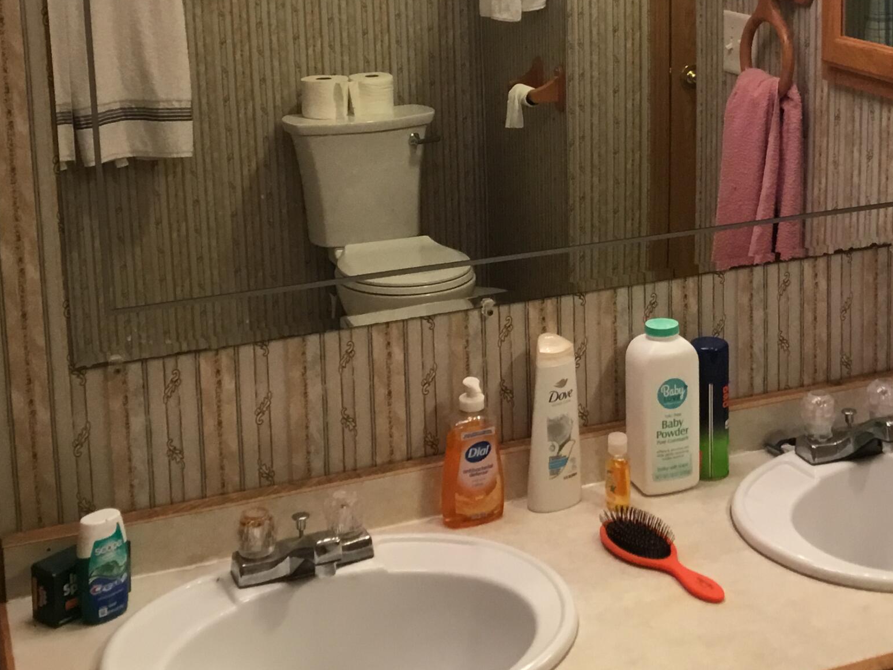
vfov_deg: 23.8
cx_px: 621
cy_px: 78
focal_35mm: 60
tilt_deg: -8.9
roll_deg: +0.4
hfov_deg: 31.8
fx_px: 1548
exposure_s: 1/30
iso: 80
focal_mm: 3.3
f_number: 2.4
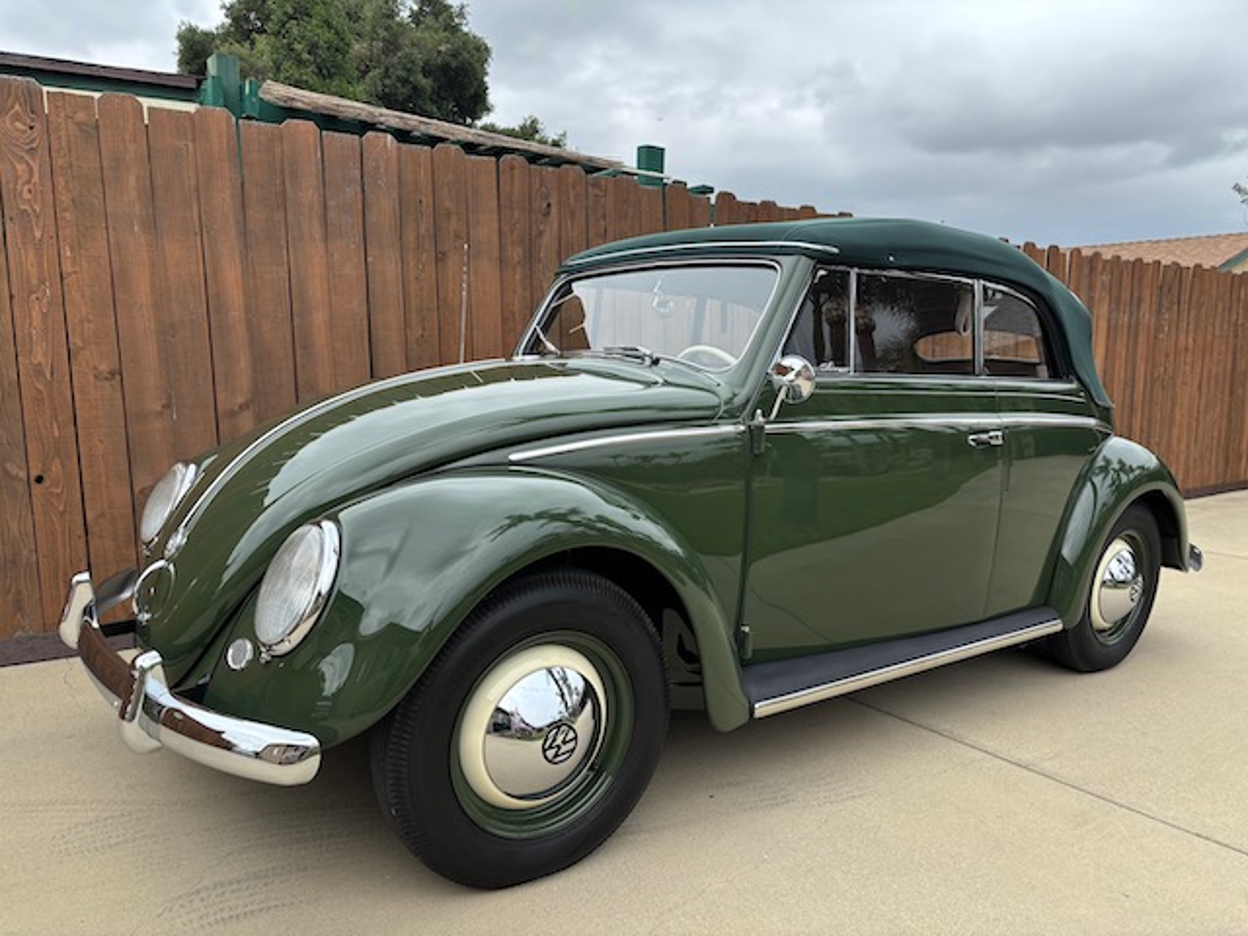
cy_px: 468
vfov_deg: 53.1
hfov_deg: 67.3
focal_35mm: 26
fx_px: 937
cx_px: 624
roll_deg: +0.0
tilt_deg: -8.4
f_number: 1.6
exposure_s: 1/1263
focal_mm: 5.96
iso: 50
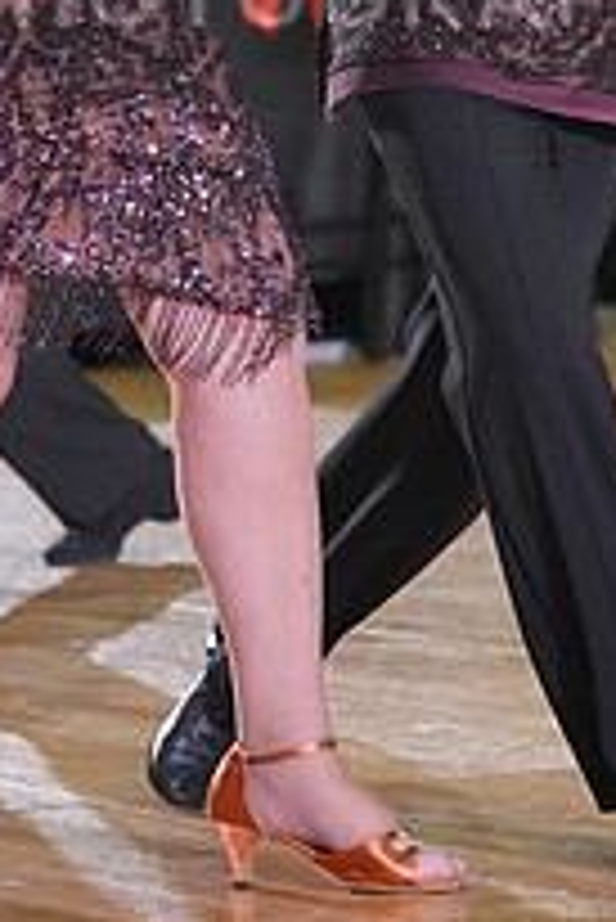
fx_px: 8686
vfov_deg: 6.1
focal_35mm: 339
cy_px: -40
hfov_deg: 4.1
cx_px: 214
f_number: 4
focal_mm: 120
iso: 2500
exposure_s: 1/400
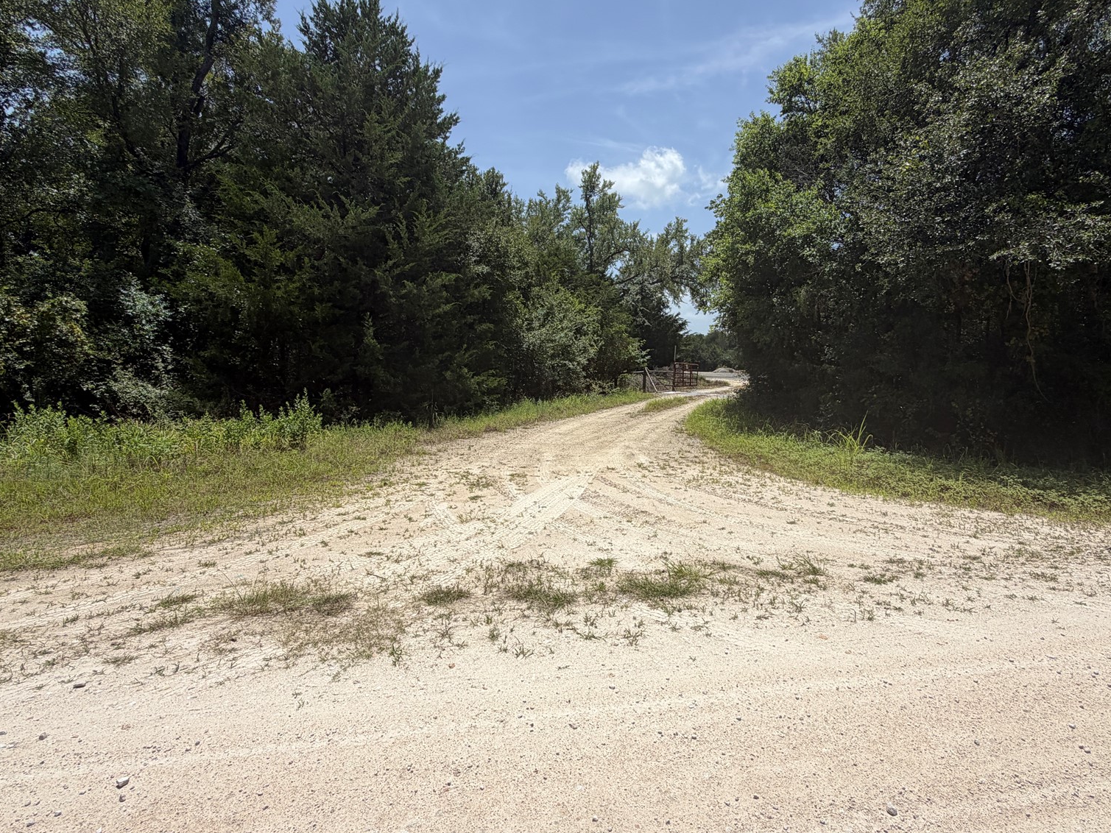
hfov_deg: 84.5
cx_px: 596
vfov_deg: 68.6
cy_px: 383
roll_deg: -1.9
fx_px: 610
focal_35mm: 19
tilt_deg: -1.3
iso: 20
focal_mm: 2.22
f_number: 2.2
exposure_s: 1/1312
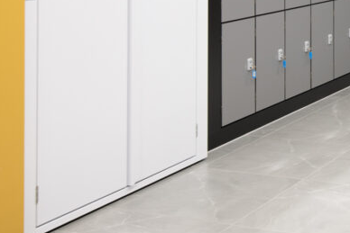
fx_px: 729
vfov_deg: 17.3
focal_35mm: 75
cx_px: 452
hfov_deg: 23.8
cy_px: -54
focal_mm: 28
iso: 200
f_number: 8
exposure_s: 1/3
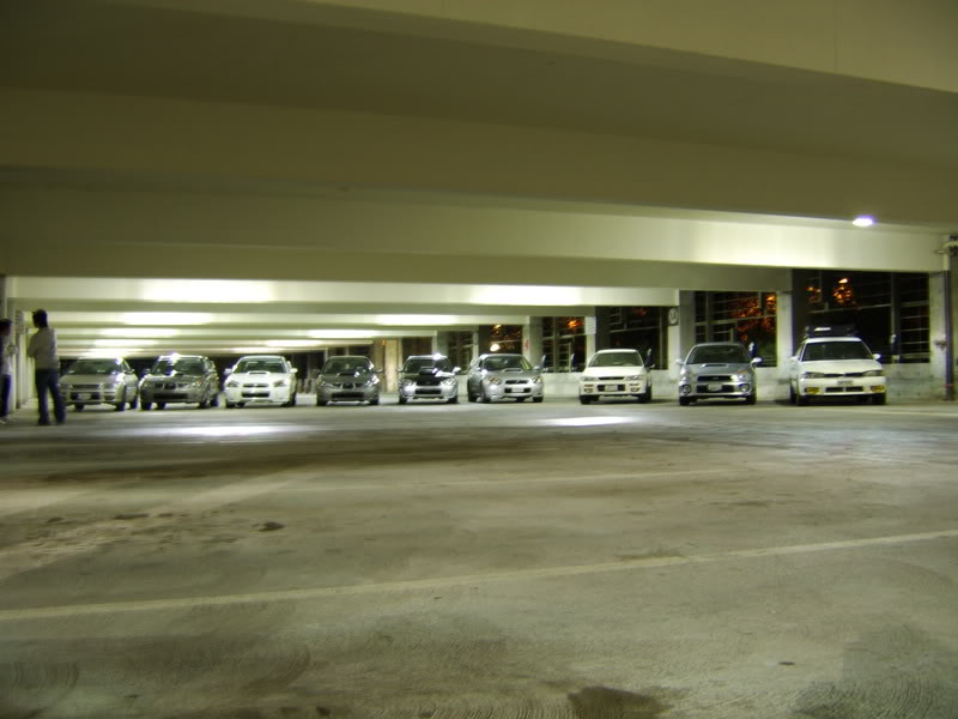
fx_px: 858
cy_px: 360
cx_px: 479
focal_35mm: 31
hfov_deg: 58.4
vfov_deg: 45.4
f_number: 2.7
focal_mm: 8.13
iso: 71
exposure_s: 1/2
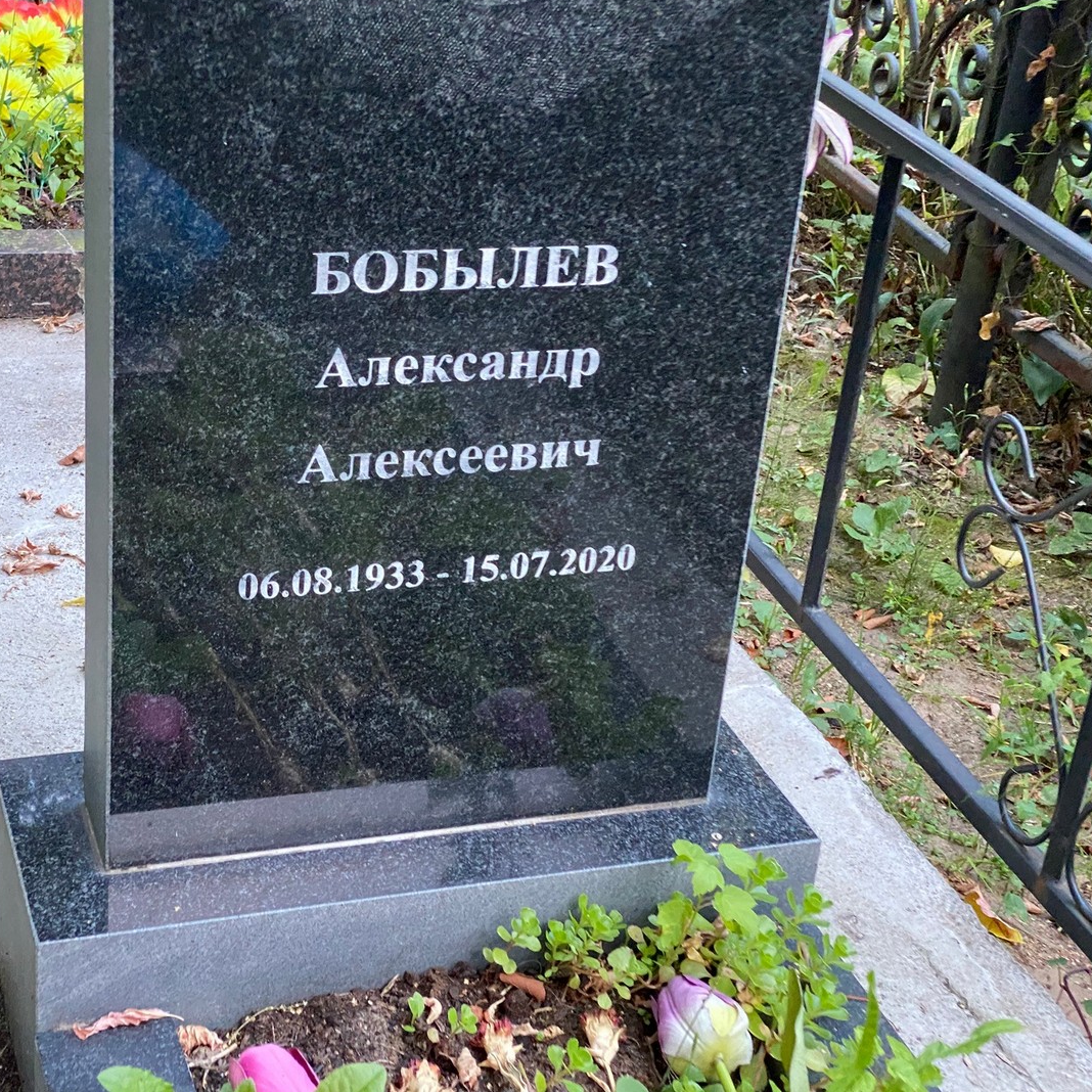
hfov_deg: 27.7
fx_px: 2213
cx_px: 518
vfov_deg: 27.7
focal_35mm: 62
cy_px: 541
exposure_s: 1/60
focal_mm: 6
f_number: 2
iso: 320
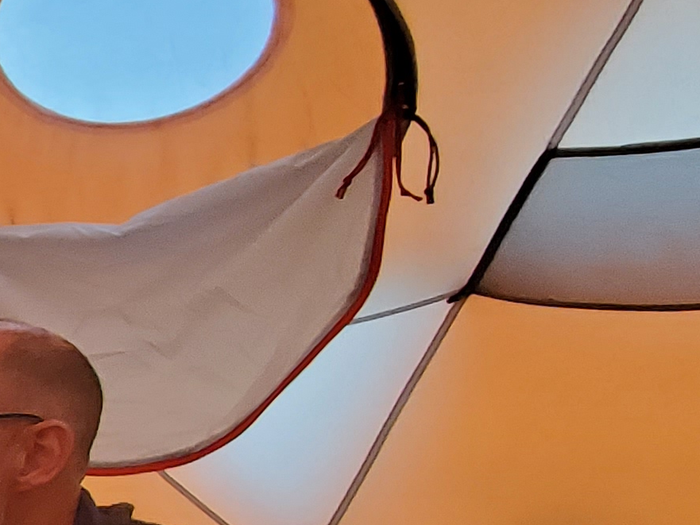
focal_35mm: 68
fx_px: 1375
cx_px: -1045
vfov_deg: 20.2
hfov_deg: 14.5
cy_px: 632
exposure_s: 1/60
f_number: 2.2
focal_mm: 1.8
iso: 64
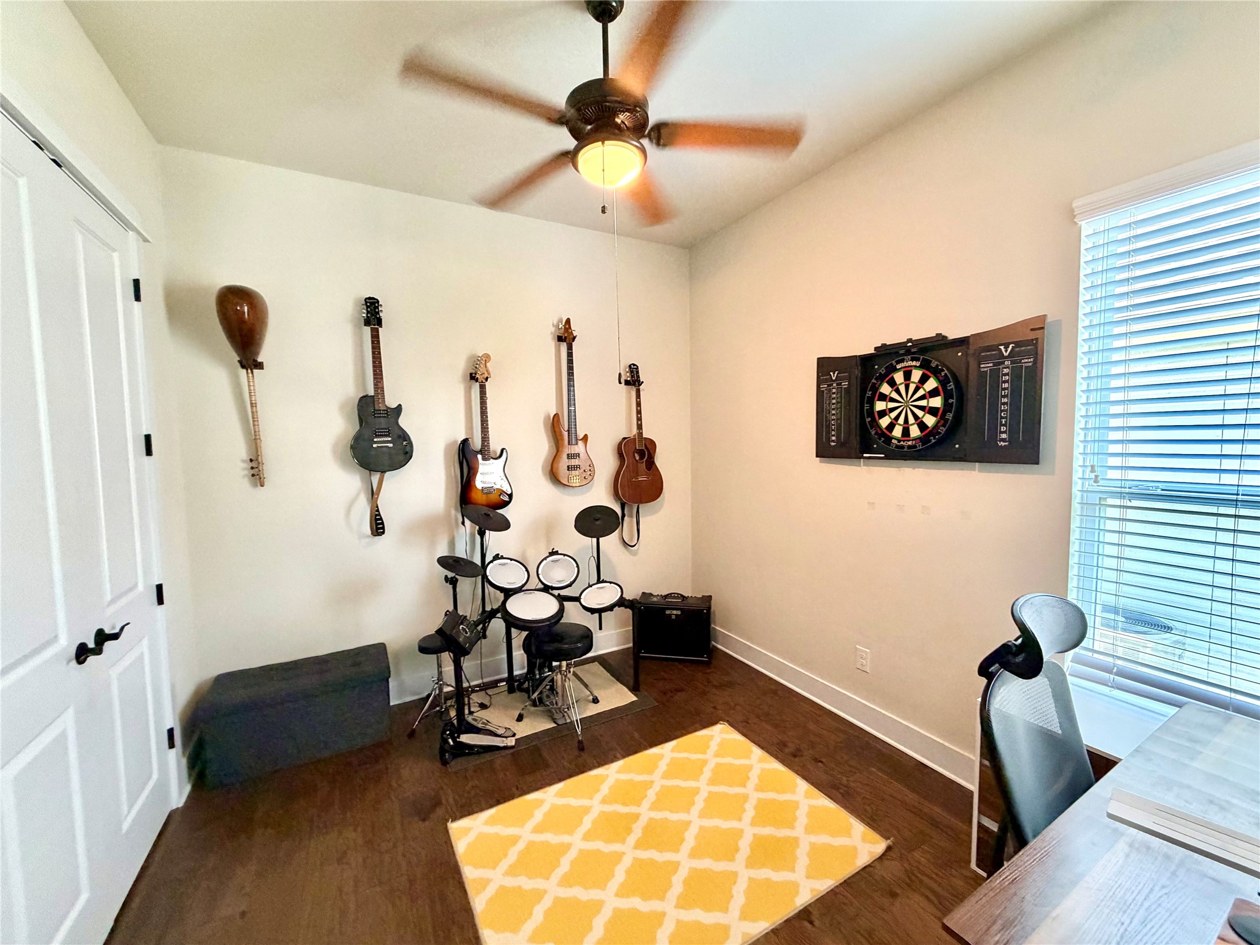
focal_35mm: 14
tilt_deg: -3.4
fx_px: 510
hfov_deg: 102.1
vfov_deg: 85.7
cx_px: 630
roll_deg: +1.3
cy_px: 472
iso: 320
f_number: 2.2
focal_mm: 2.22
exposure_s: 1/64
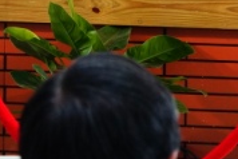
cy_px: -232
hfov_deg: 8.3
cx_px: 370
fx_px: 1595
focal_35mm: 241
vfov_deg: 5.5
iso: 400
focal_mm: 28
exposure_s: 1/160
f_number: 2.8
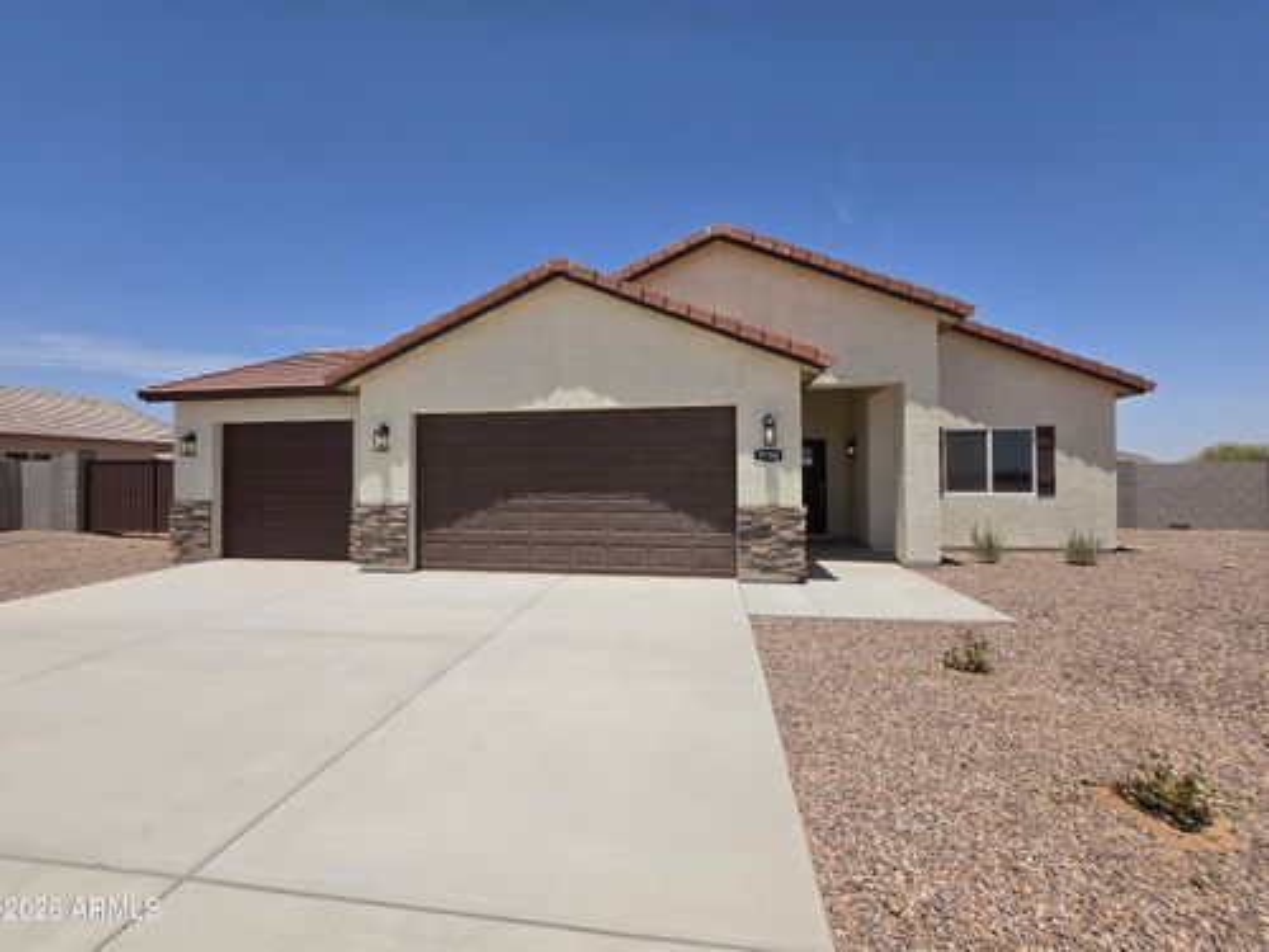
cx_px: 634
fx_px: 477
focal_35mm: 13
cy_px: 476
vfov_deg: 89.9
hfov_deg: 106.2
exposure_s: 1/2060
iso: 25
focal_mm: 1.7
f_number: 2.2
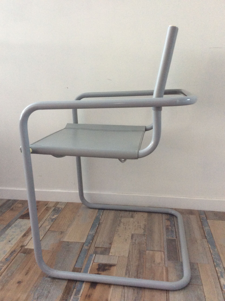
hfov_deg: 44.1
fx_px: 278
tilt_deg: -15.4
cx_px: 112
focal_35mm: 32
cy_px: 150
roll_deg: +1.3
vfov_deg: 56.9
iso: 125
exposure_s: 1/25
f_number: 2.4
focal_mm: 3.3
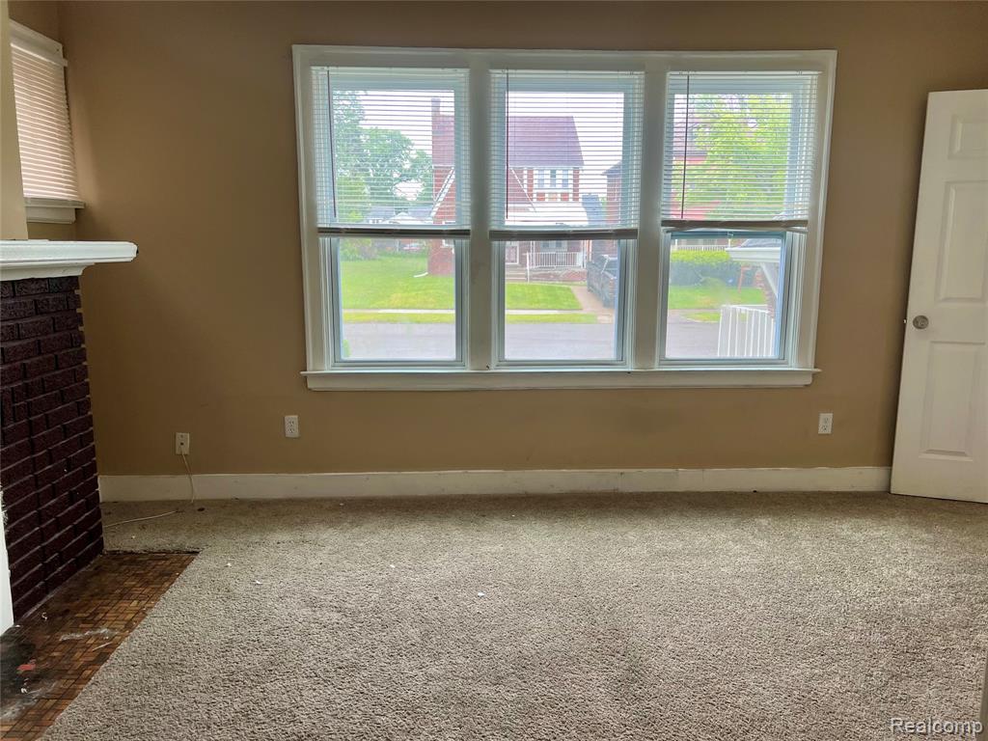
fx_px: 742
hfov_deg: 67.3
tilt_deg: -10.8
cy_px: 370
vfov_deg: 53.1
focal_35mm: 26
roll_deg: +0.4
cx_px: 494
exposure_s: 1/121
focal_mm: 5.7
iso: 40
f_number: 1.5
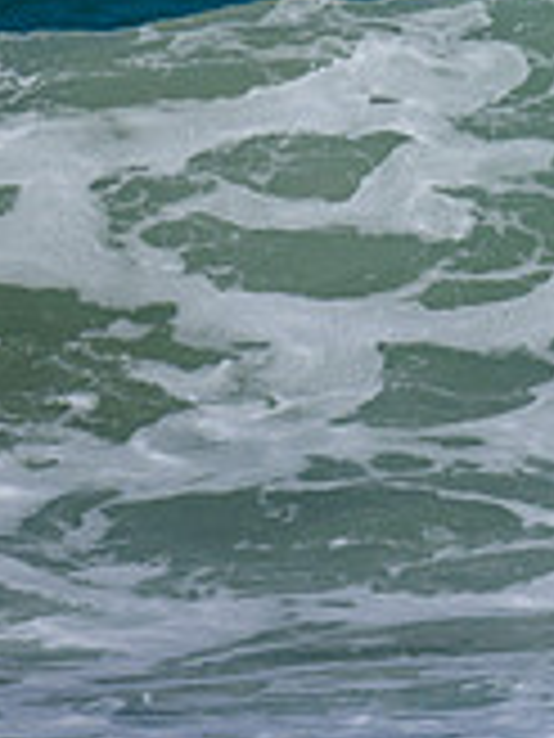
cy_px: 273
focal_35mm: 3735
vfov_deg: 0.5
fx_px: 79701
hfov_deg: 0.4
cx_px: 1419
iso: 220
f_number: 6.3
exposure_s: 1/2000
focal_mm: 800
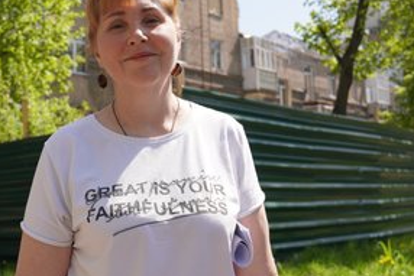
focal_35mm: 57
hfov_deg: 34.9
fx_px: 652
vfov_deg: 23.9
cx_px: 138
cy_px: 129
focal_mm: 27
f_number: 4.5
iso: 100
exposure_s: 1/640
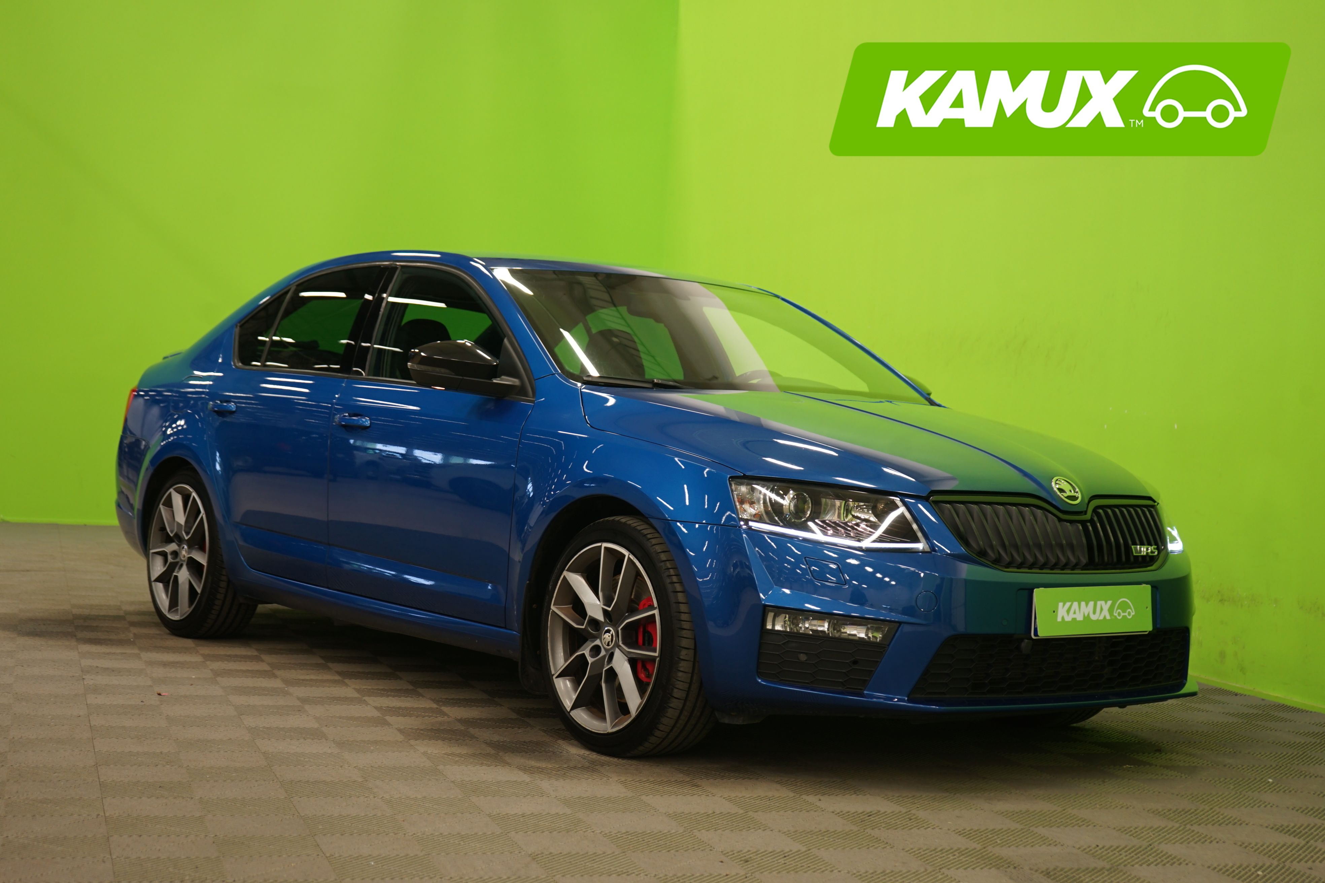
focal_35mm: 54
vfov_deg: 25.1
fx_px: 1987
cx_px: 662
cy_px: 442
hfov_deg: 36.9
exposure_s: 1/8
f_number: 5
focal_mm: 54
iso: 400
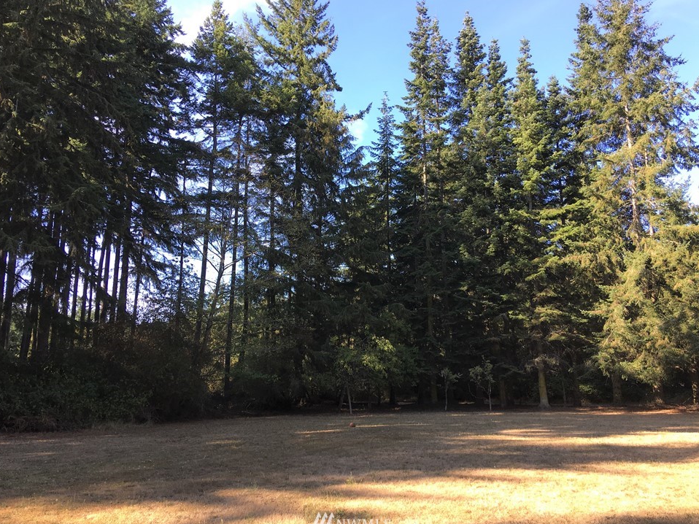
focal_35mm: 31
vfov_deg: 45.4
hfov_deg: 58.4
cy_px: 269
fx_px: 626
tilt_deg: +12.1
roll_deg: +0.6
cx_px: 353
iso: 25
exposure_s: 1/250
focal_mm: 4.15
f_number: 2.2
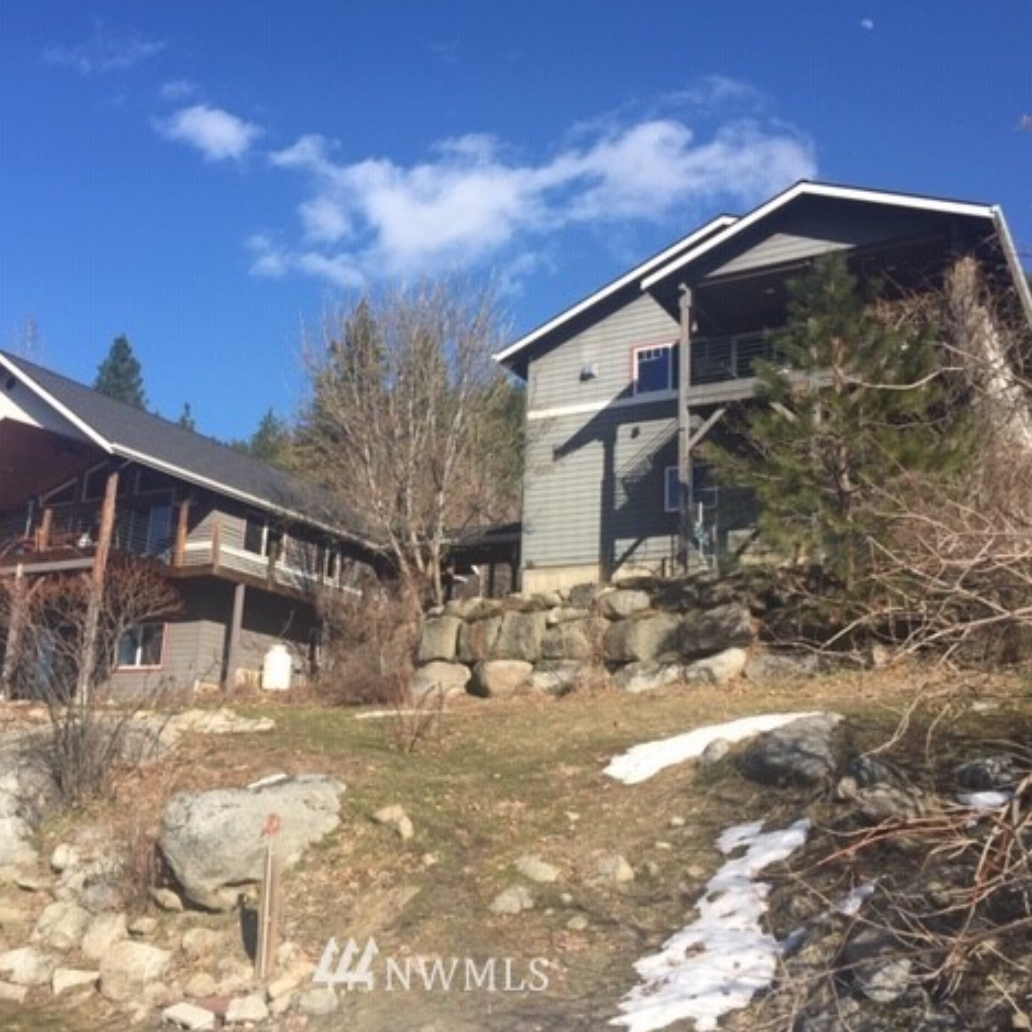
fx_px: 1181
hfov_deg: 47.1
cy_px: 519
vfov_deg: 47.2
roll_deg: -3.9
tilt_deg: +14.1
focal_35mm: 35
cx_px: 436
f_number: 2.2
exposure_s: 1/1582
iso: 32
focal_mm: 4.15
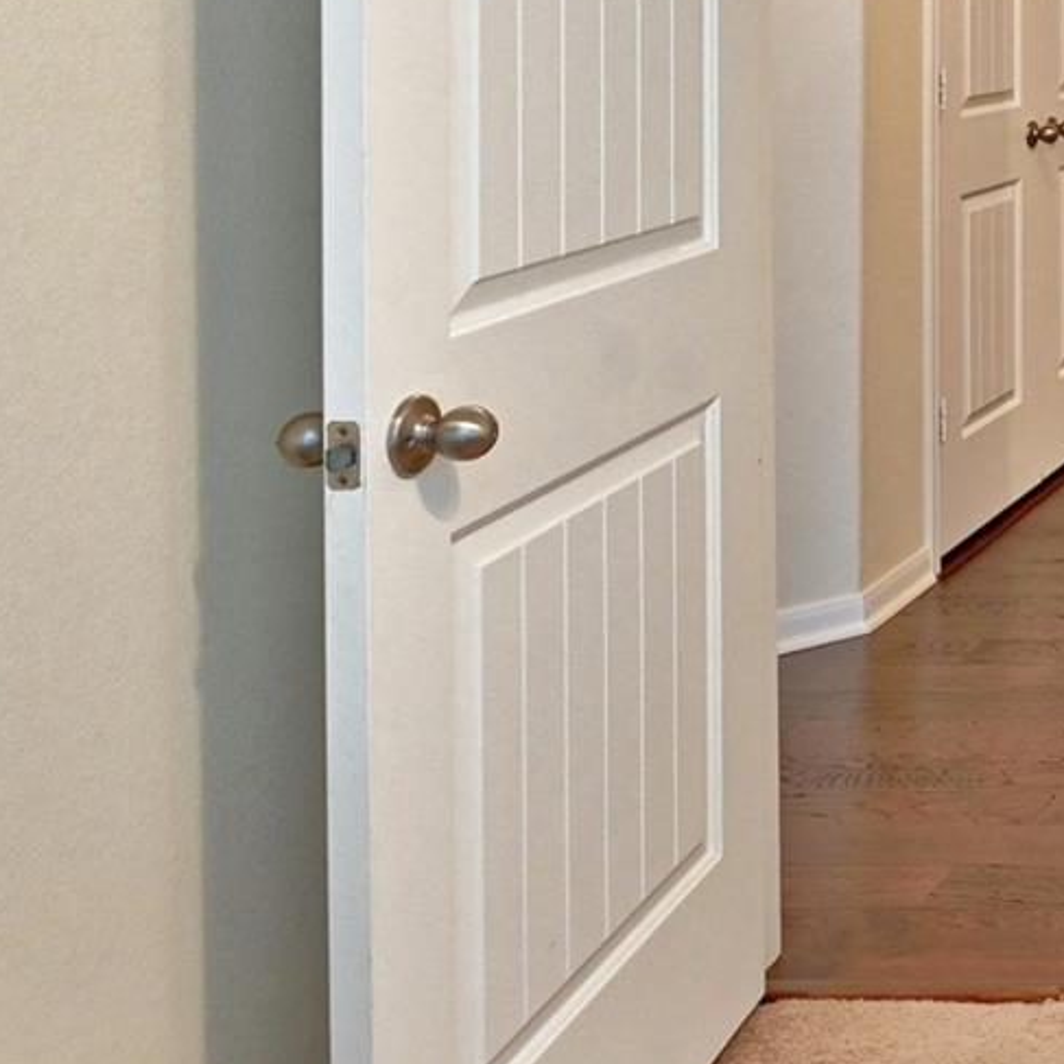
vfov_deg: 31.4
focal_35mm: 50
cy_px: -11
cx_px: 1702
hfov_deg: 24.2
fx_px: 1739
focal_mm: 14
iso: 400
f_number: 8
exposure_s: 1/8
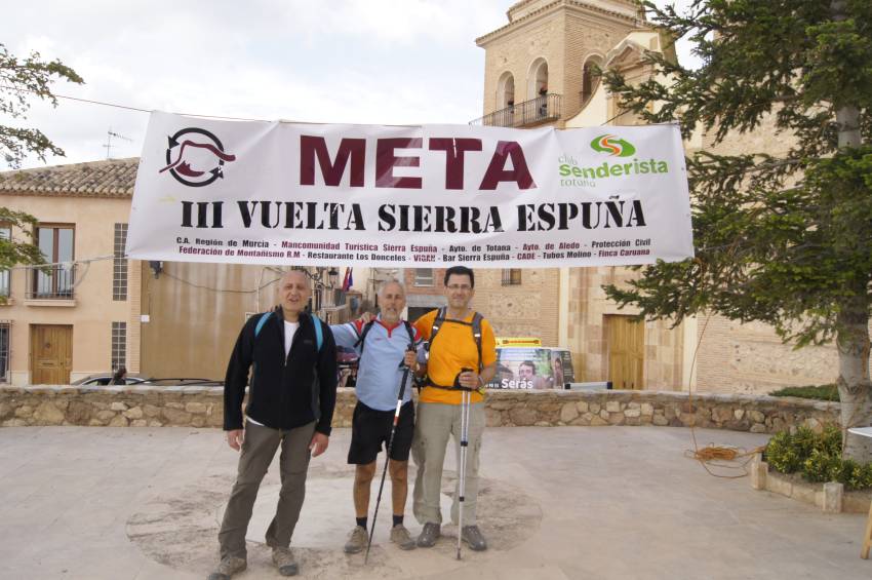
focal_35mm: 30
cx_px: 436
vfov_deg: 43.5
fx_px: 726
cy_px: 290
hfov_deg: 62.0
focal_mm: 20
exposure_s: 1/160
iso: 320
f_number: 11
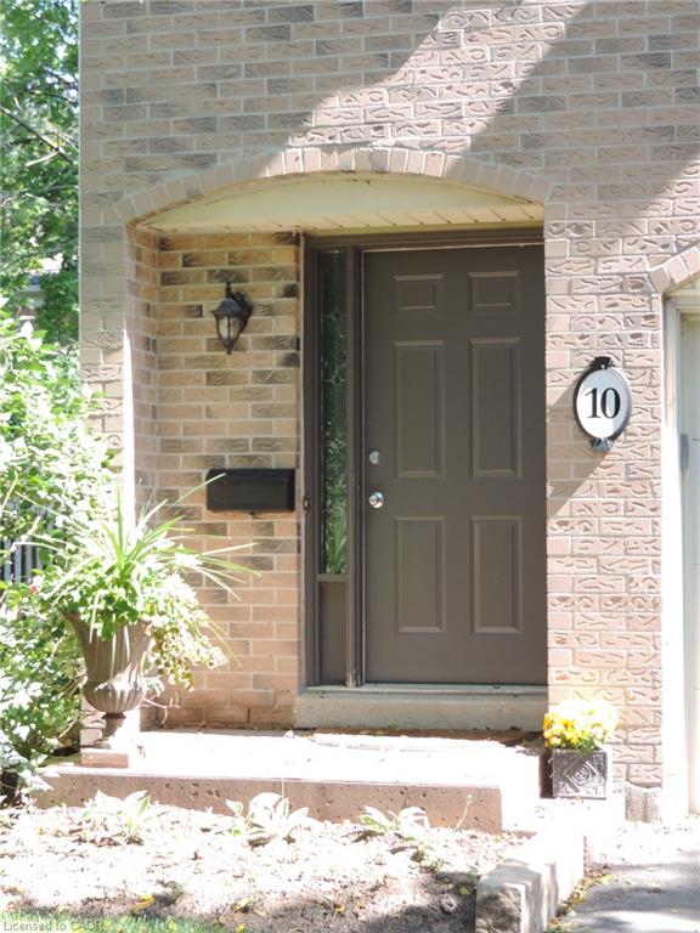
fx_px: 2022
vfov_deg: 26.0
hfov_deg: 19.6
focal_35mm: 75
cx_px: 350
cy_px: 466
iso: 160
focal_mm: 13.3
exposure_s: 1/100
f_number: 3.9
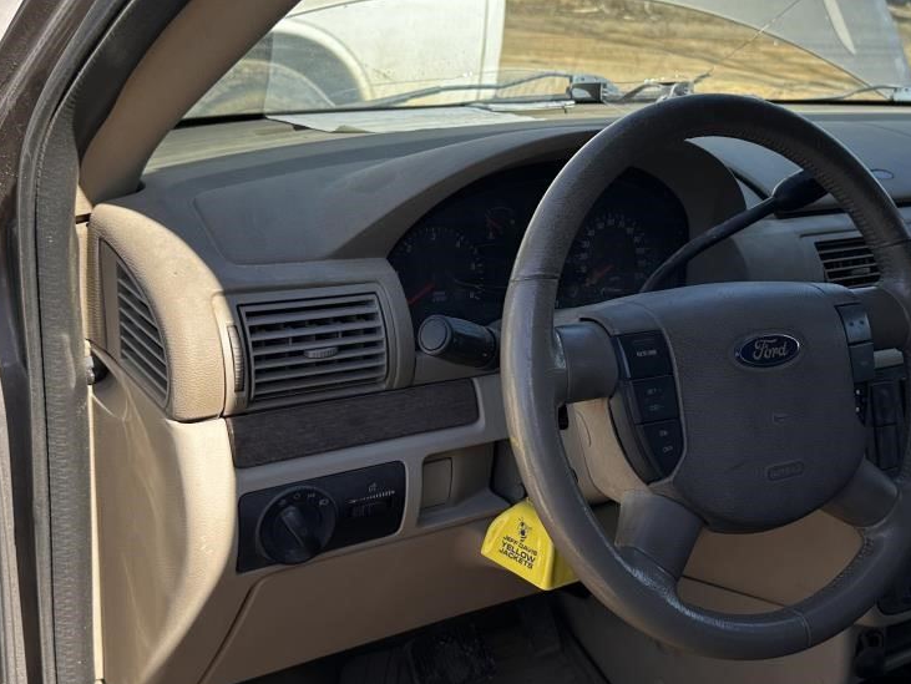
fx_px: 1106
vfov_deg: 34.4
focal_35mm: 42
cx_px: 565
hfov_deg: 44.4
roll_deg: -4.6
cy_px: 338
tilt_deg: -19.3
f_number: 1.78
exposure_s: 1/1289
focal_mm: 6.86
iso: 80
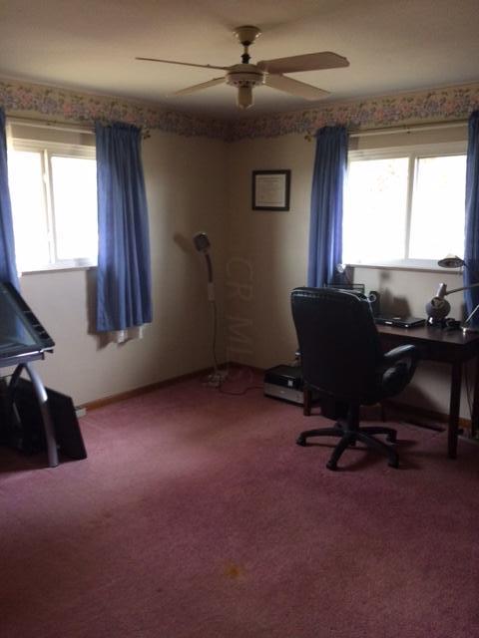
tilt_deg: -11.4
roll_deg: +2.0
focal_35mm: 29
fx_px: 535
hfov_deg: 48.2
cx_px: 240
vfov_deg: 61.7
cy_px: 319
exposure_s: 1/30
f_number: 2.2
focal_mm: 4.15
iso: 250
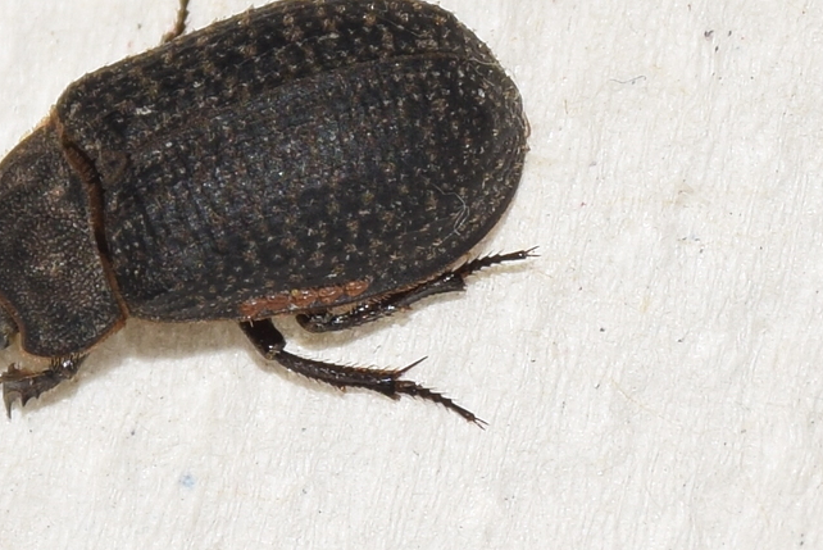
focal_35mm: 313
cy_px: 182
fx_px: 7160
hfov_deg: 6.6
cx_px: 292
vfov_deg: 4.4
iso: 100
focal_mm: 140
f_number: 11
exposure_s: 1/160
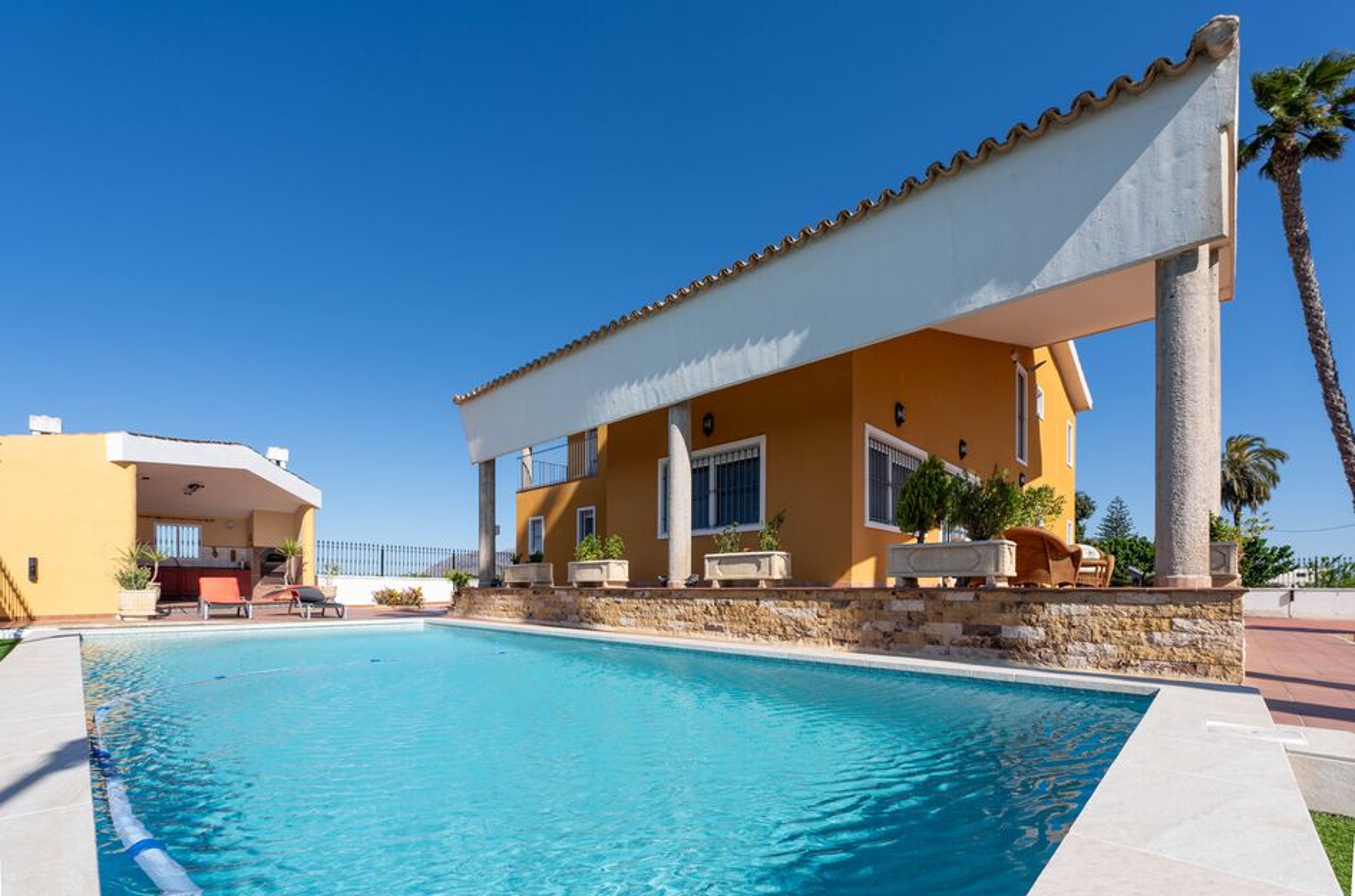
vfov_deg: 73.4
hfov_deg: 96.9
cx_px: 678
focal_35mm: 16
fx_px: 601
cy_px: 448
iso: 50
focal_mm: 16
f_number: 8
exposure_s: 1/160
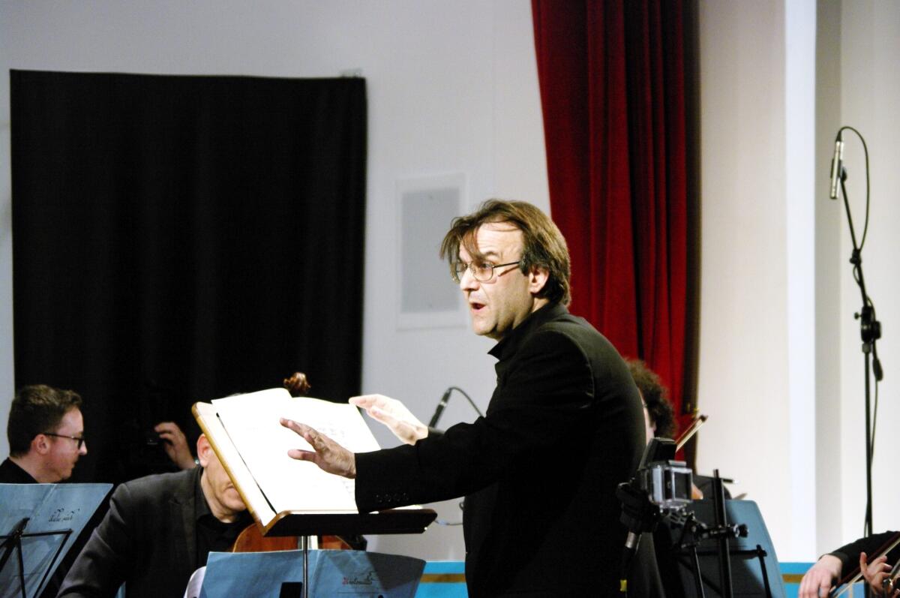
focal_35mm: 120
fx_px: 2996
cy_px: 299
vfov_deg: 11.4
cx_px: 450
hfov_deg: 17.1
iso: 3200
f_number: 4.5
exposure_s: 1/60
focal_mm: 80
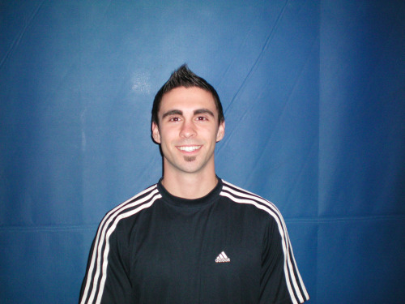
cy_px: 152
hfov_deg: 42.9
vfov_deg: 32.9
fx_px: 515
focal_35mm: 44
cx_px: 202
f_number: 3.5
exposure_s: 1/60
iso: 200
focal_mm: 7.4
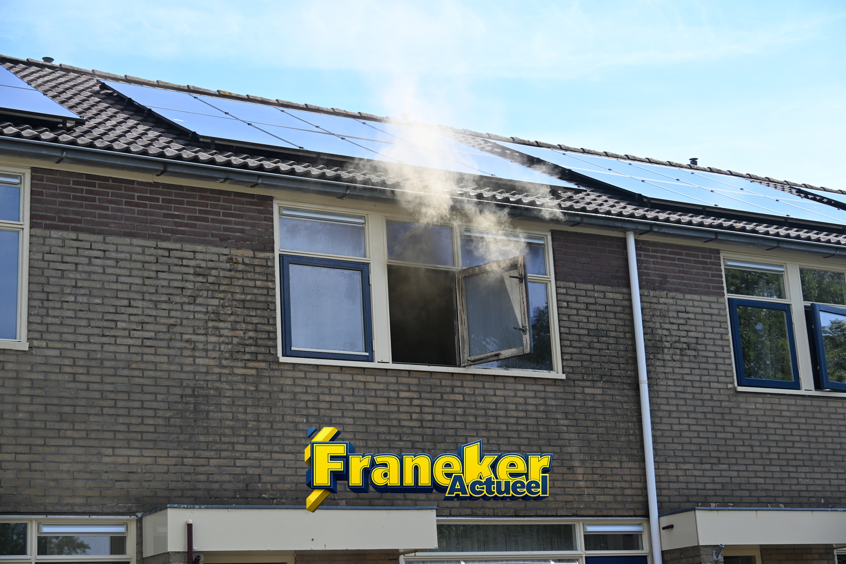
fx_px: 1363
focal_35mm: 58
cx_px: 423
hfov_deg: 34.5
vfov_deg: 23.4
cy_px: 282
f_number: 5.6
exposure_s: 1/250
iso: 100
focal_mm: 58
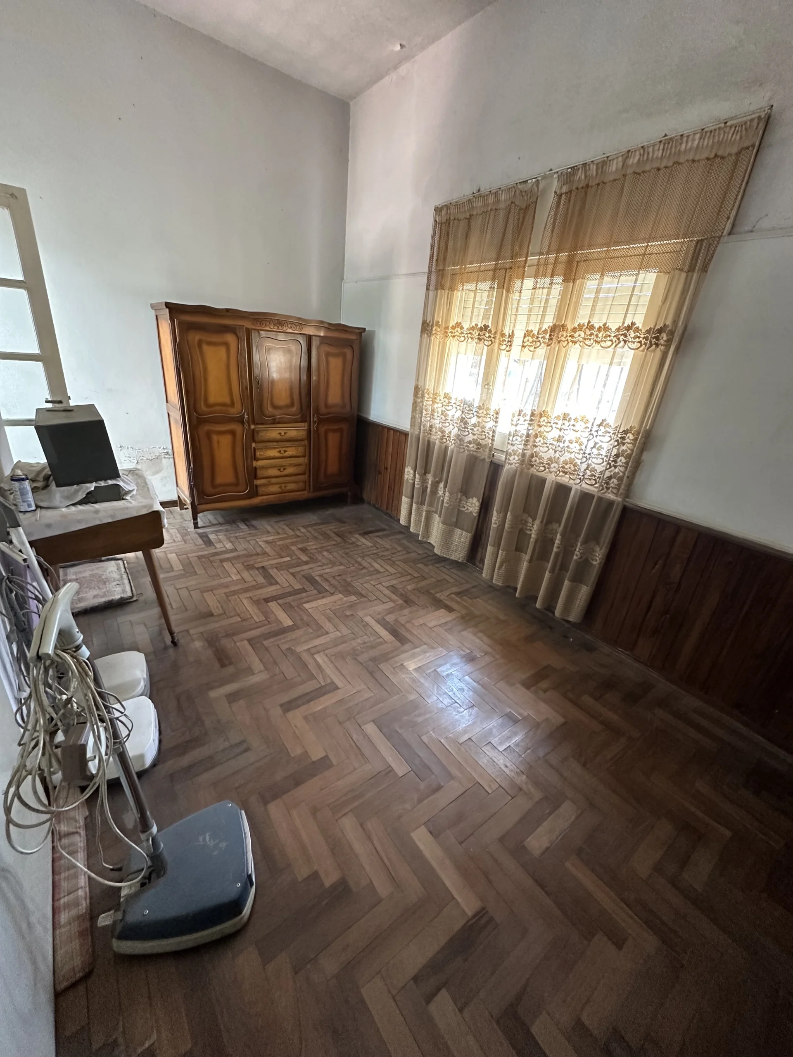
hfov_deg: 85.7
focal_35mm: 14
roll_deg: -5.8
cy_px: 528
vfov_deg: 102.1
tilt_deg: -22.0
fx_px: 428
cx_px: 396
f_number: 2.2
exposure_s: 1/60
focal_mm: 2.22
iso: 400
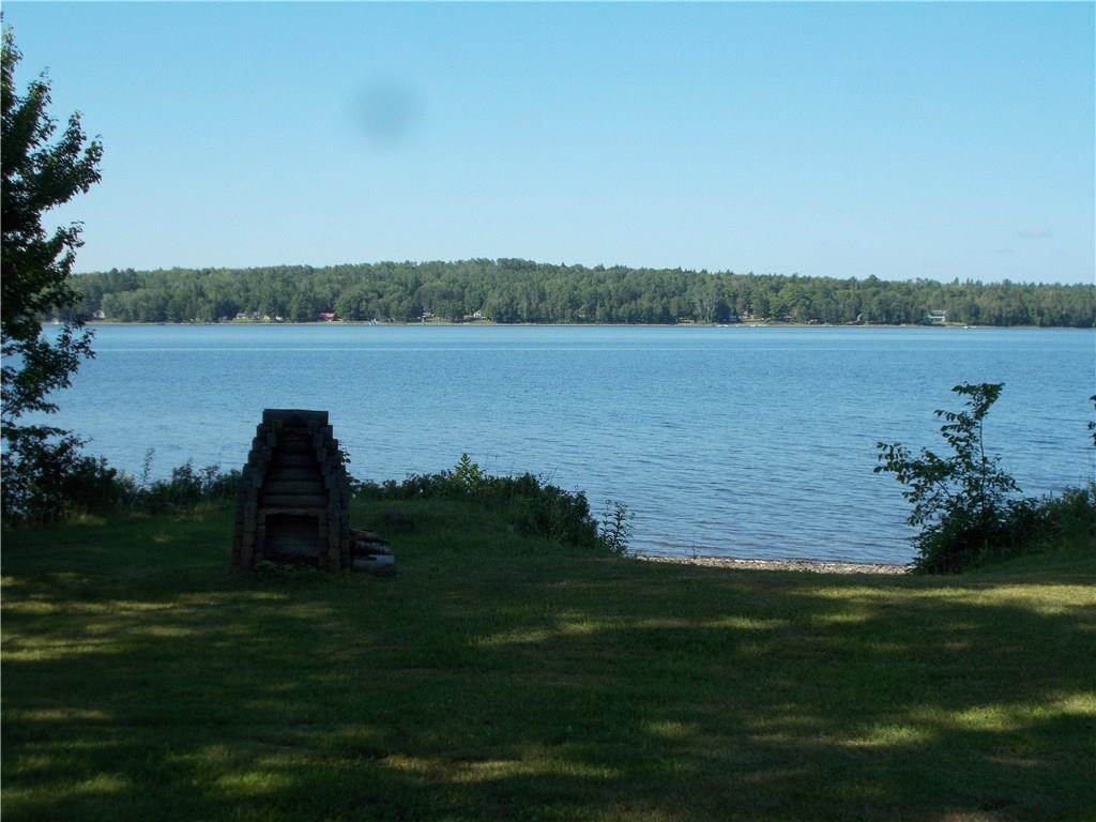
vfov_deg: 29.1
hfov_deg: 38.2
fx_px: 1583
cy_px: 411
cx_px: 548
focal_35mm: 50
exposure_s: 1/400
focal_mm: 9
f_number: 4.5
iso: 80
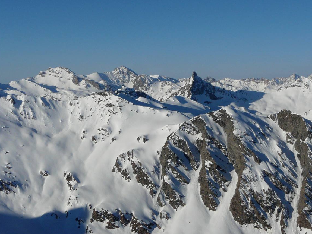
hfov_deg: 29.0
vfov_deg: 21.9
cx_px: 165
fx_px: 604
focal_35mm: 67
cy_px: 119
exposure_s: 1/640
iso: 100
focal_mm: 7
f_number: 8
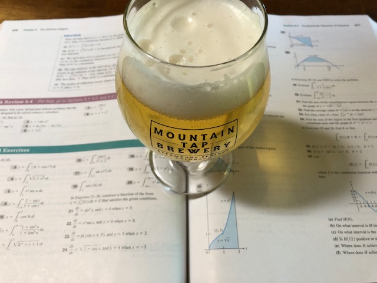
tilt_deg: -60.9
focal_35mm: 28
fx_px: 305
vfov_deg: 49.7
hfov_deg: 63.4
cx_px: 188
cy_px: 142
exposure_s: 1/17
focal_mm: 3.99
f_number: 1.8
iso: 40
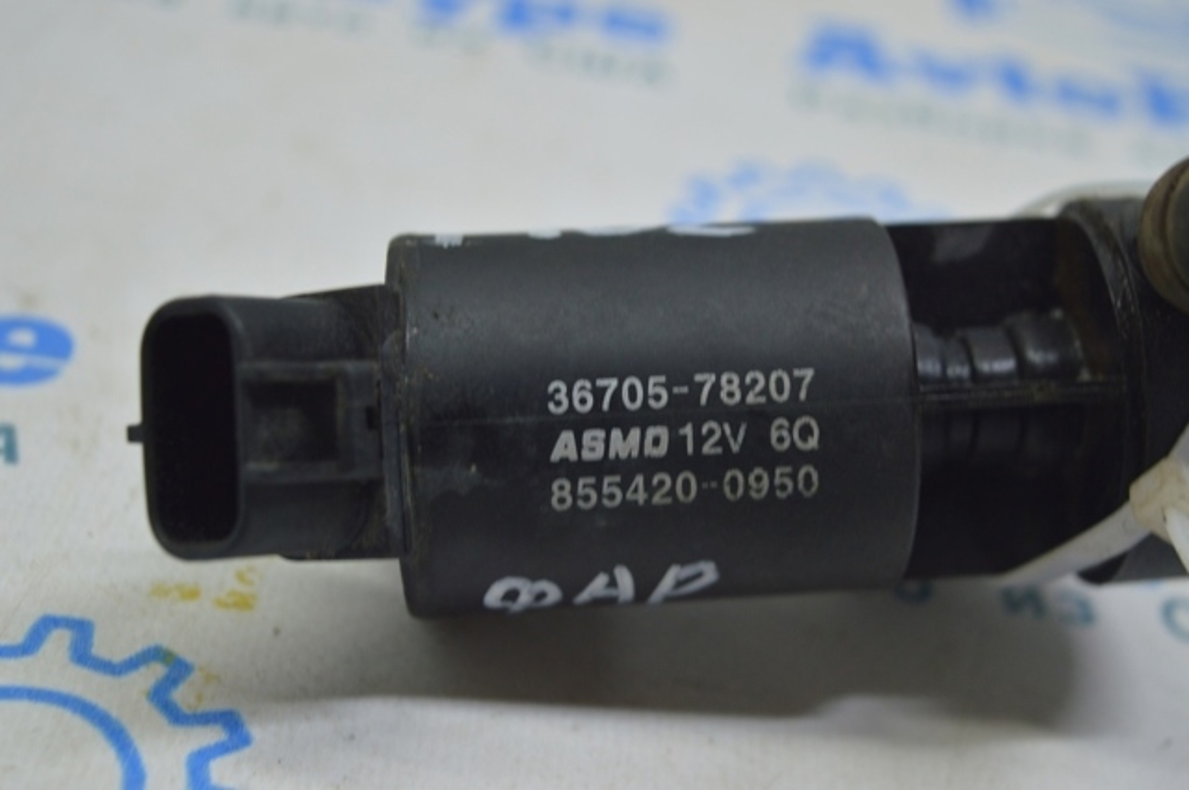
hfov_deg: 33.4
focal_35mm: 60
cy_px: 395
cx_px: 594
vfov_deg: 22.6
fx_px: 1979
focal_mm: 40
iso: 400
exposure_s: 1/40
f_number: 5
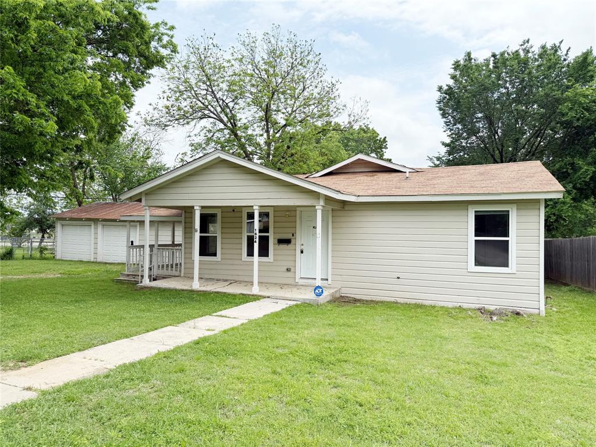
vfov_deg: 56.8
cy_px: 224
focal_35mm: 24
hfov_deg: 71.6
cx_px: 298
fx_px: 413
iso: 100
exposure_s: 1/5319
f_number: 1.78
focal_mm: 6.76
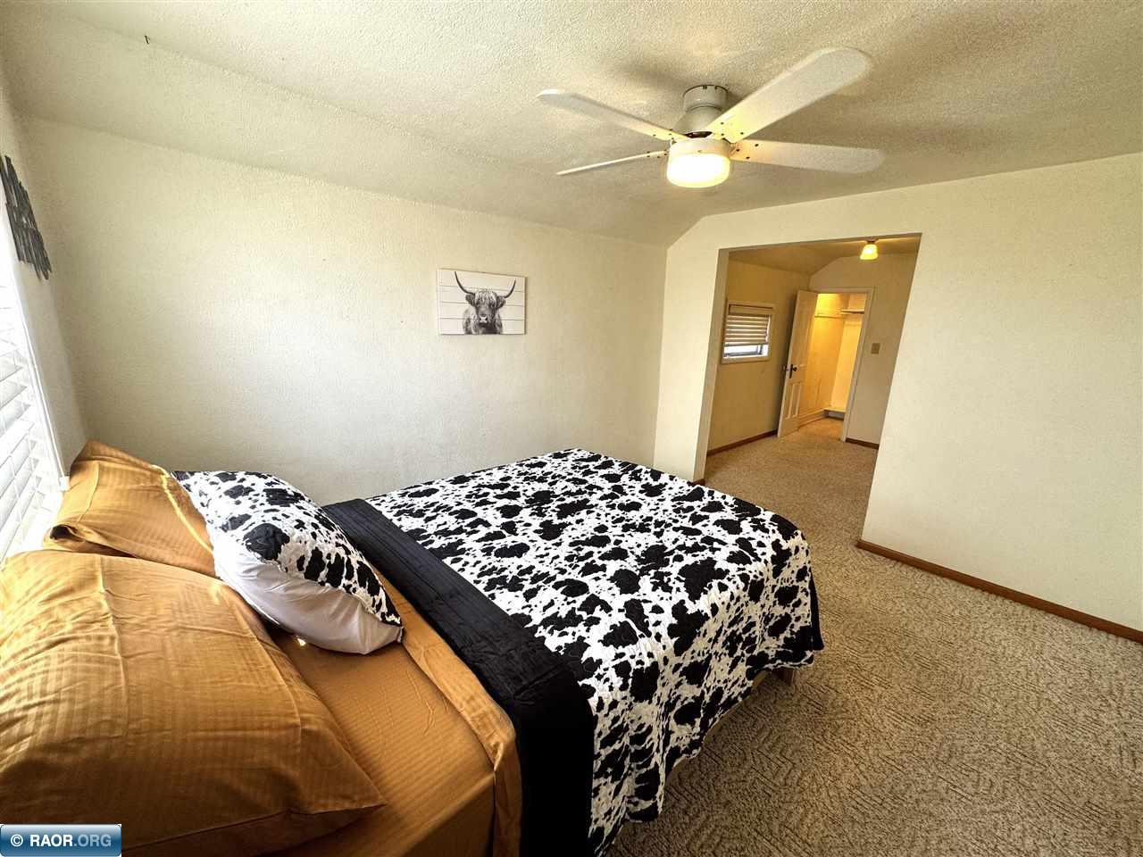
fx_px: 462
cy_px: 428
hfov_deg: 102.1
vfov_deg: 85.7
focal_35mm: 14
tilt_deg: -14.3
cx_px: 572
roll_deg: -2.2
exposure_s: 1/120
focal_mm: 2.22
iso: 125
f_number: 2.2
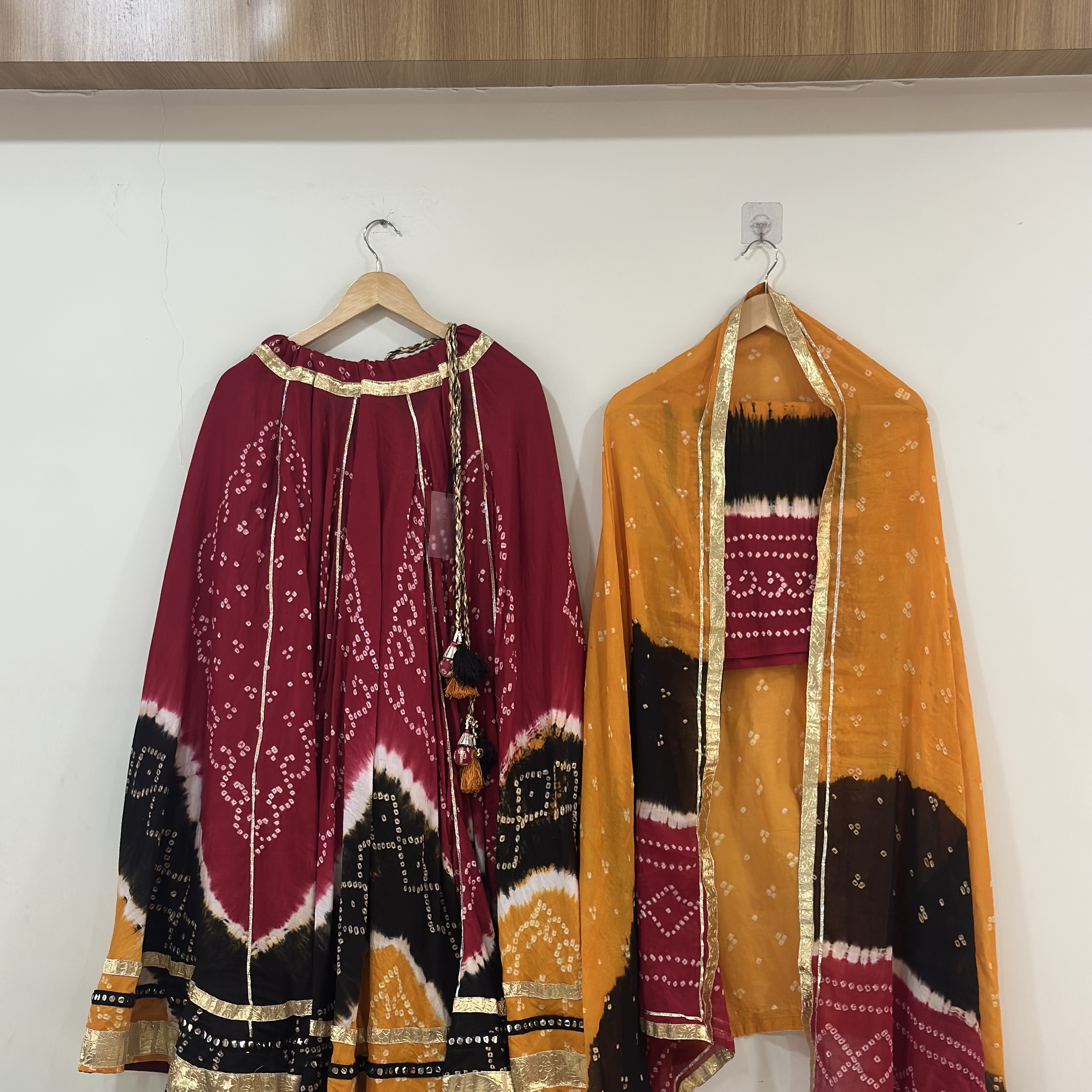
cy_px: 668
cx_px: 543
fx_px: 2034
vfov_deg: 30.0
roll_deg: -0.6
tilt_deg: -1.8
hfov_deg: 30.0
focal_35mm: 57
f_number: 1.78
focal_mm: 6.86
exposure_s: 1/50
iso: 125
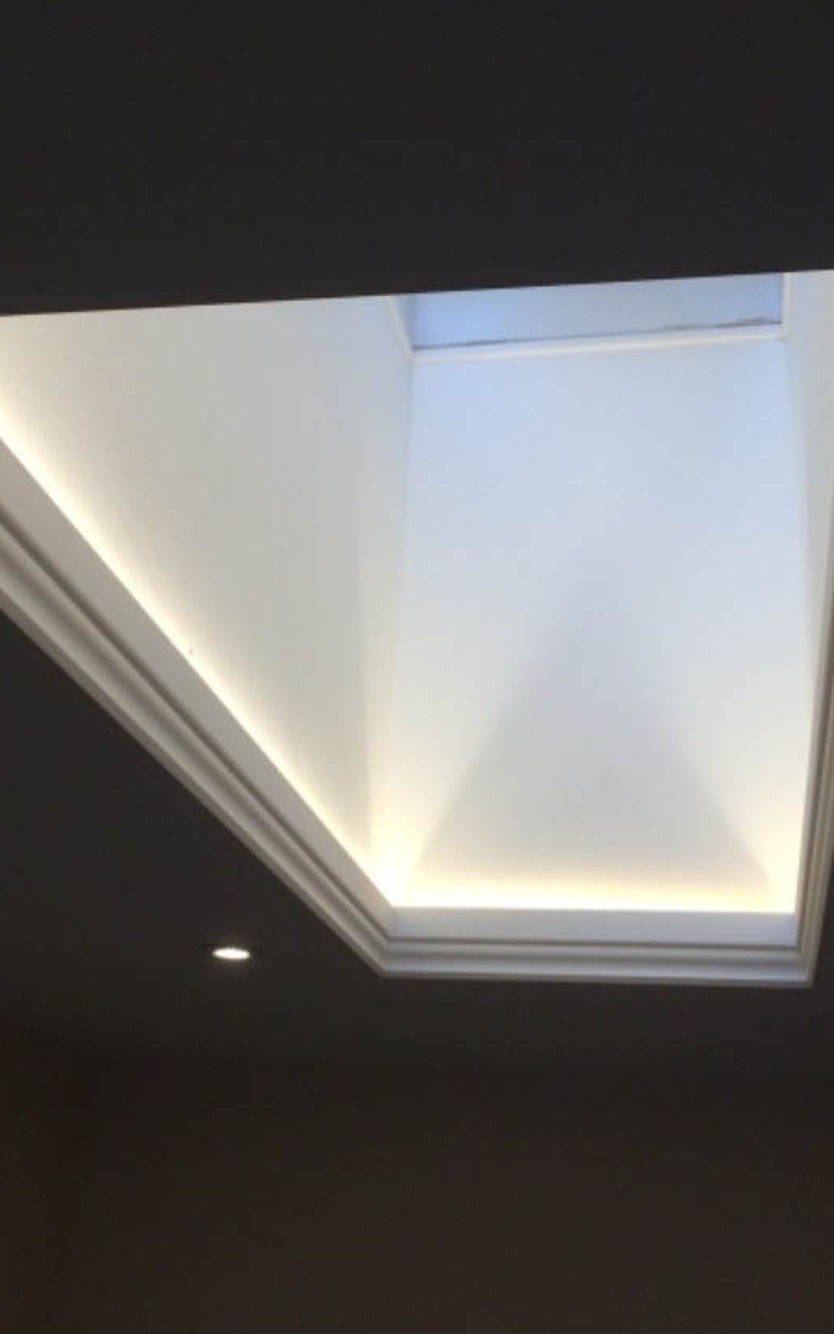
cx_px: 380
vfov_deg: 45.1
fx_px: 1600
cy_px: 560
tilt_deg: +23.7
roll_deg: -3.5
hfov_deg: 29.2
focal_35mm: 44
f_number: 2.2
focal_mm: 4.15
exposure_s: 1/100
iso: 40
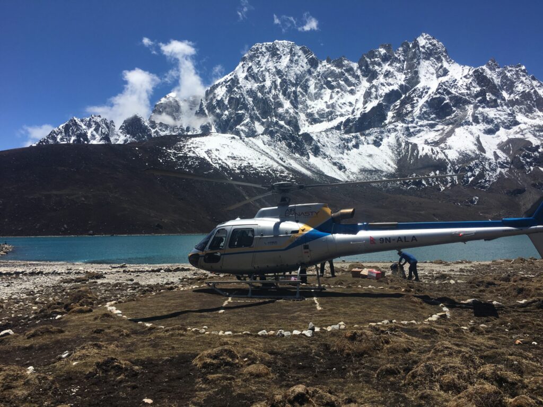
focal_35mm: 29
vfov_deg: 48.2
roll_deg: +0.6
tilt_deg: +4.1
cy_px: 204
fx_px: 455
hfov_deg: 61.7
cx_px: 272
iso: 25
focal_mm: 4.15
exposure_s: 1/2959
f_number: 2.2
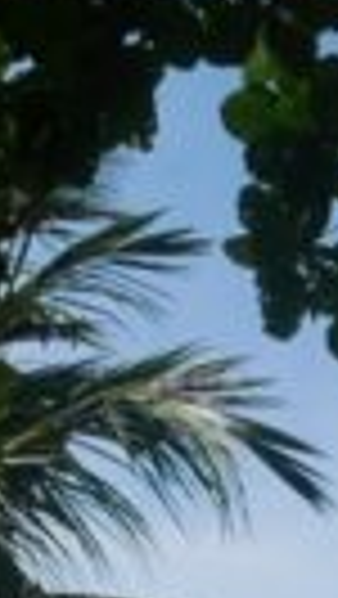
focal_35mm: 202
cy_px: 1446
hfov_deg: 5.8
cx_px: 766
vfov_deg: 9.5
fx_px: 3212
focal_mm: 12
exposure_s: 1/500
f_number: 8
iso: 200
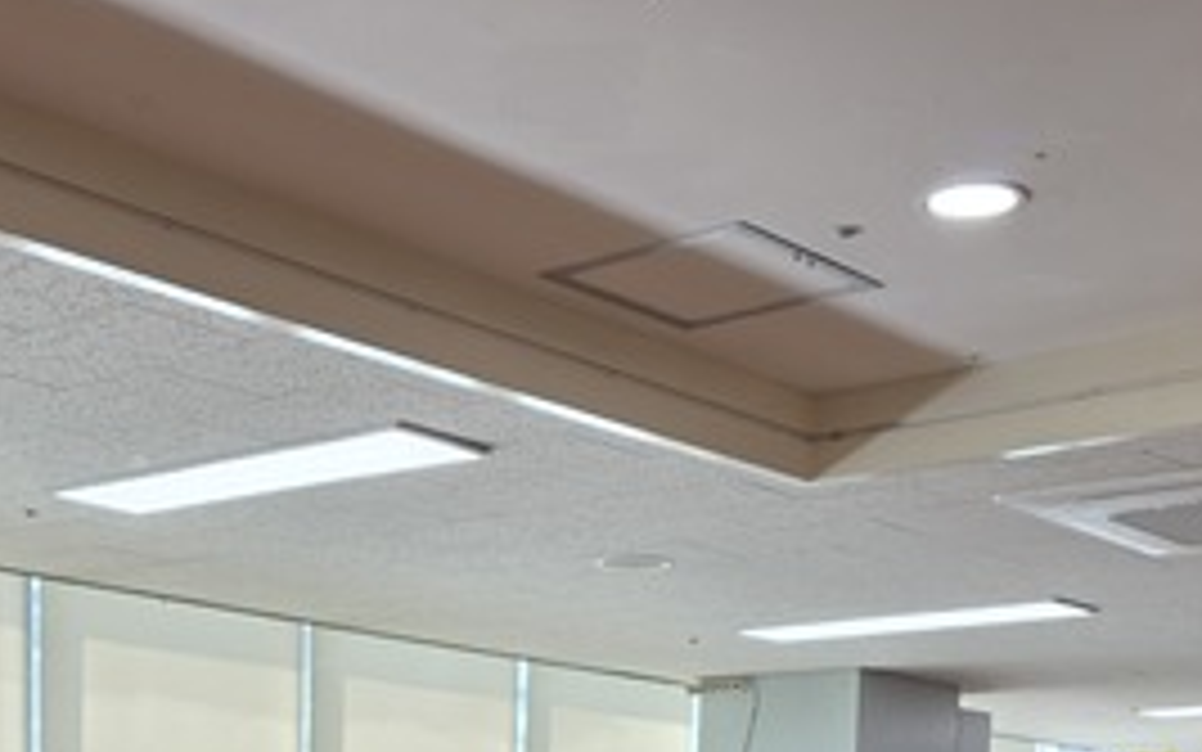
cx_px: 448
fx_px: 1999
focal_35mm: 61
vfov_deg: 18.9
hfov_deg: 33.3
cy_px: 1112
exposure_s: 1/120
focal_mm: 6.3
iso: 32
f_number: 1.7
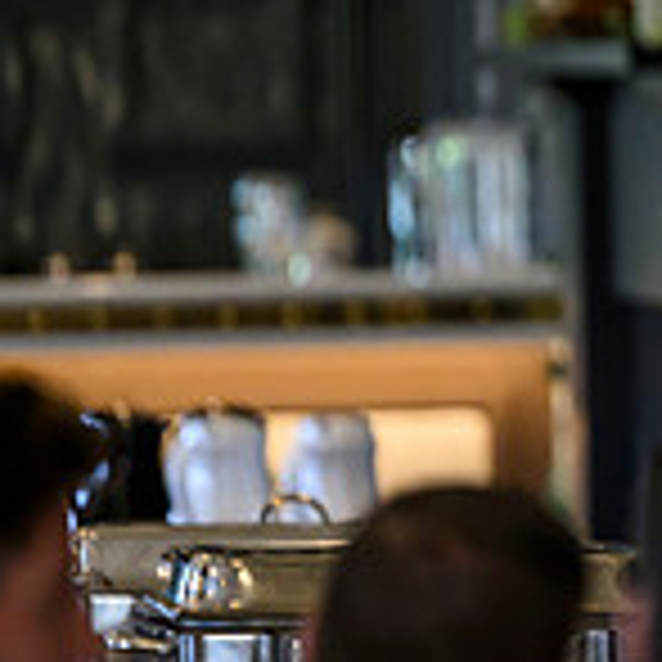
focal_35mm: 672
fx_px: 14540
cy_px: 151
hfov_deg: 2.6
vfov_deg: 2.6
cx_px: 1220
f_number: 2.8
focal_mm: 200
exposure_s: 1/500
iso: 4000
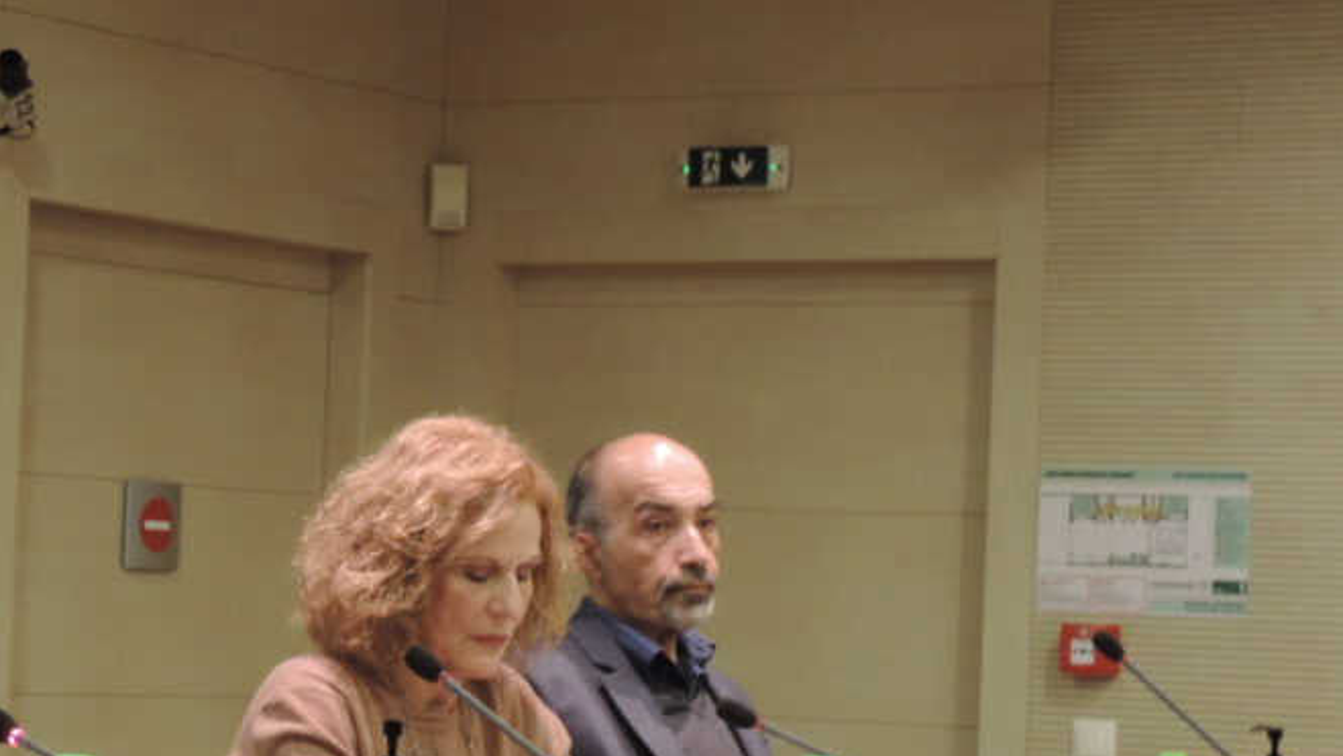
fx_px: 4524
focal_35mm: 127
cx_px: 324
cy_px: 569
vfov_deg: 9.5
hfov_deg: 16.8
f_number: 3.9
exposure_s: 1/25
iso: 400
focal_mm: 13.3
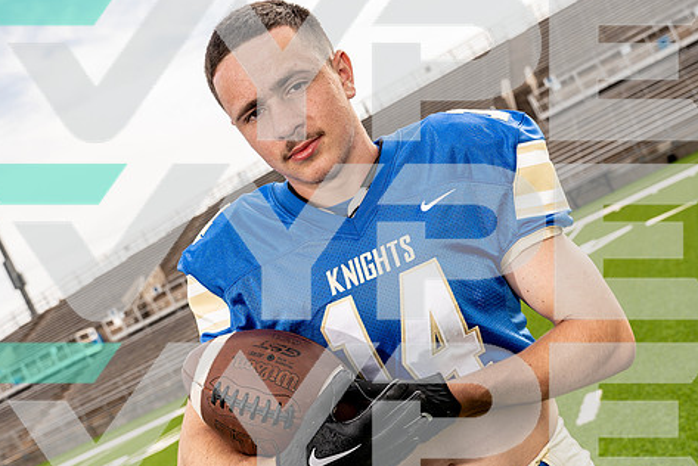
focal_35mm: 49
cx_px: 348
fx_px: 951
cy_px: 243
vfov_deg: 27.6
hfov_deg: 40.3
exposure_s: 1/250
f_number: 5.6
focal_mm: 40
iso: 100
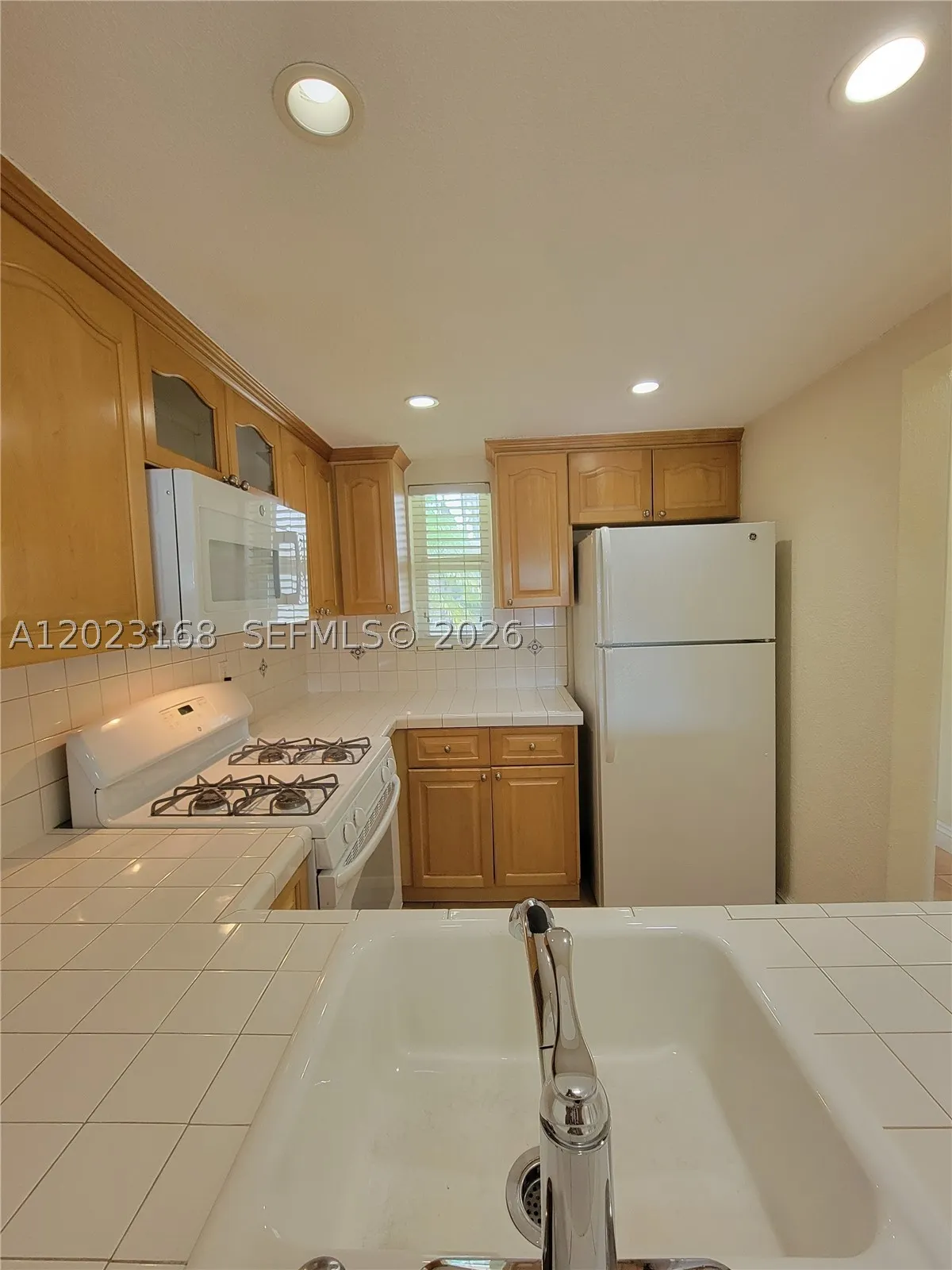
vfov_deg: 106.2
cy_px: 635
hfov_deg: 89.9
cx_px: 476
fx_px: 477
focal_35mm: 13
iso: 320
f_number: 2.2
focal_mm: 2.2
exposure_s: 1/60
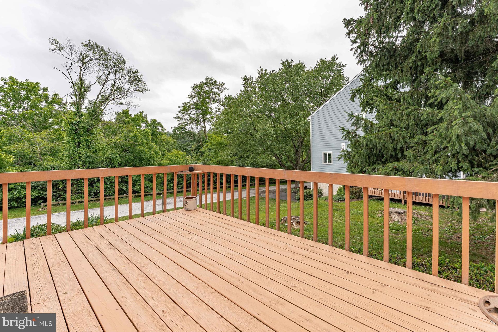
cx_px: 265
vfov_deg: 77.2
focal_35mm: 15
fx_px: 207
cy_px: 154
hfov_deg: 100.3
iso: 320
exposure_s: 1/250
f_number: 8
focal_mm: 14
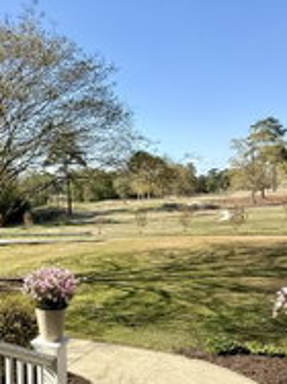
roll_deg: +1.6
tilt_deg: -3.2
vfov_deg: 51.2
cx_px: 25
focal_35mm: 36
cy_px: 224
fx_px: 398
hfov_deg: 36.9
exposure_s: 1/1068
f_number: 2.2
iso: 50
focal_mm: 2.22
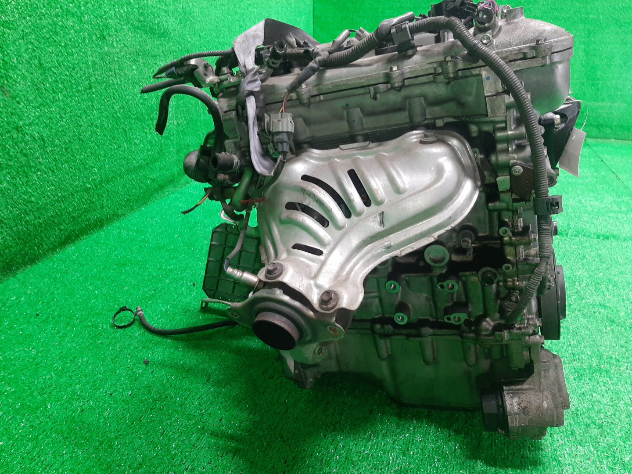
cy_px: 237
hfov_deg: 67.3
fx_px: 475
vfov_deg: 53.1
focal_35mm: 26
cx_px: 316
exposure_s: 1/50
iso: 175
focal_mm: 3.93
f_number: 1.7
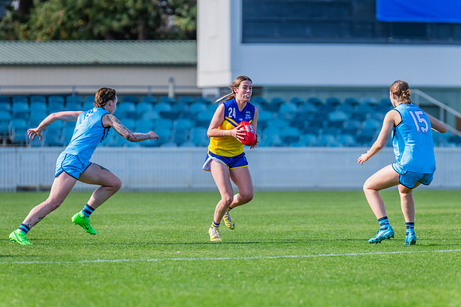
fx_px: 5391
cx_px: 230
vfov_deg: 3.3
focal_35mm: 421
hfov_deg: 4.9
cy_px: 154
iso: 800
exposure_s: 1/1250
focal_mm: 420
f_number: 6.3
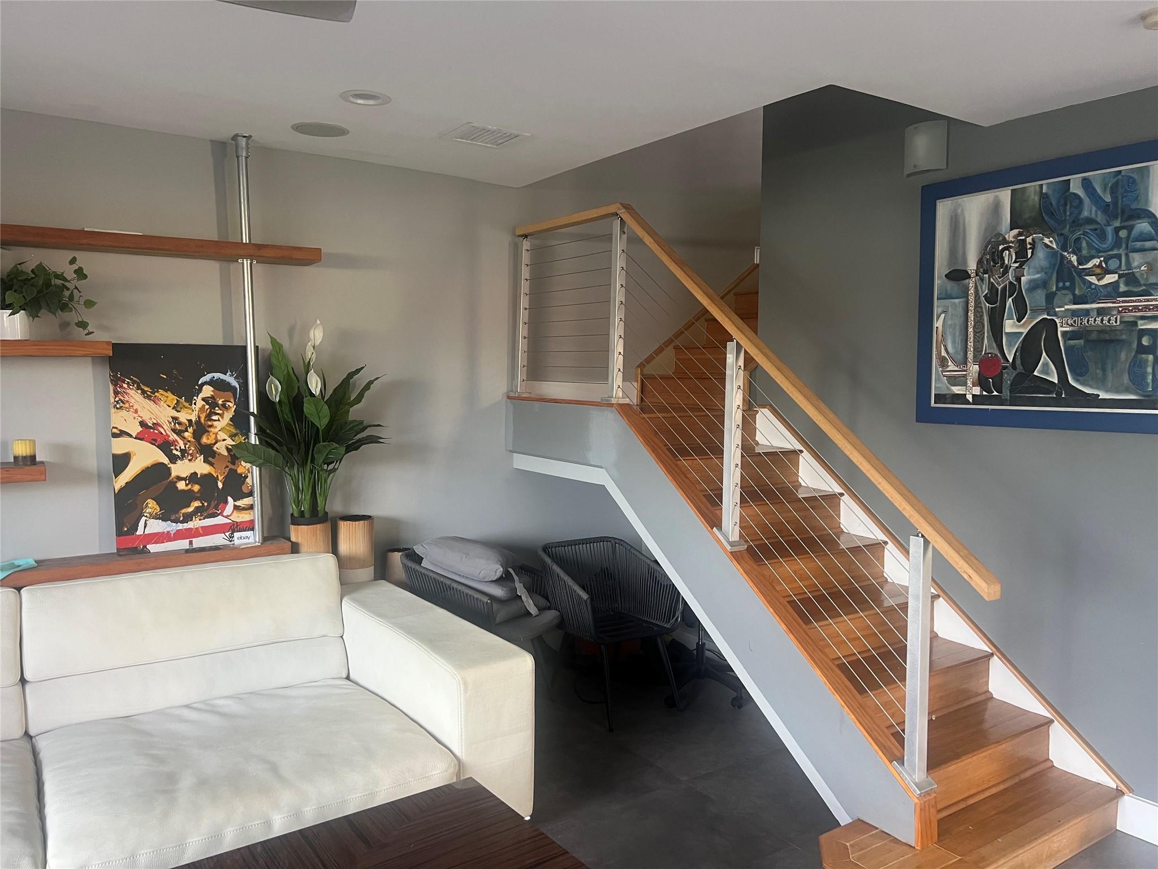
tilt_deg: -4.2
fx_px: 870
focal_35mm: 26
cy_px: 434
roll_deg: -0.4
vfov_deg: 53.1
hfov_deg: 67.3
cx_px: 579
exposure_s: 1/82
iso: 125
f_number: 1.5
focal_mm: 5.7
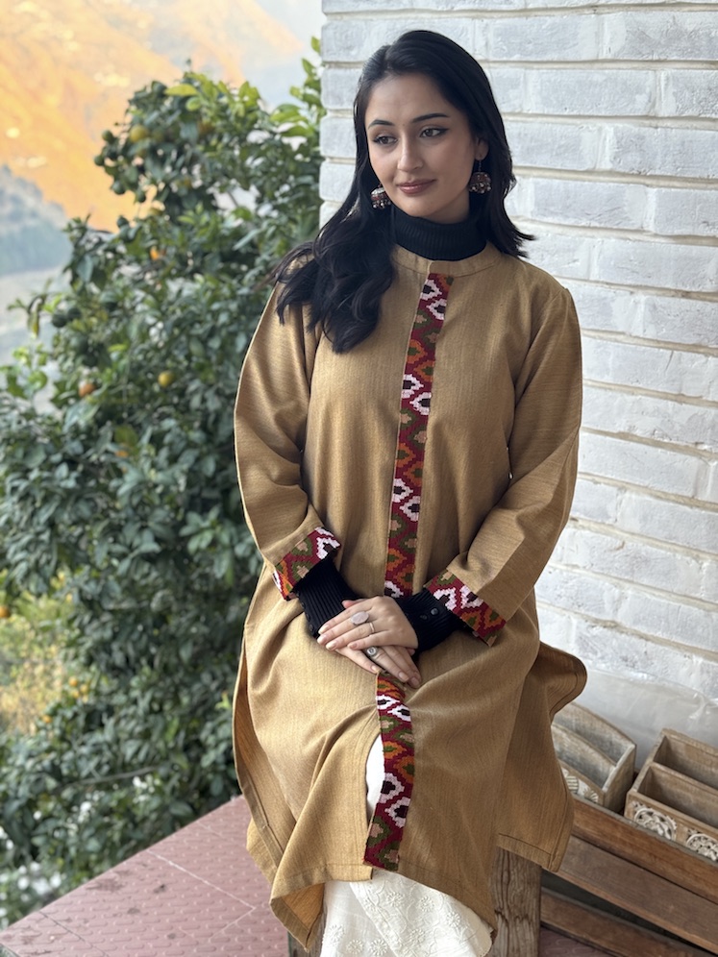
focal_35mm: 48
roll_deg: -0.3
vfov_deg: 39.7
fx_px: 1327
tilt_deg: -16.6
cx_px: 359
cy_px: 478
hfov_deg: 30.3
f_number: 1.78
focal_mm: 6.76
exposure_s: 1/171
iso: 80
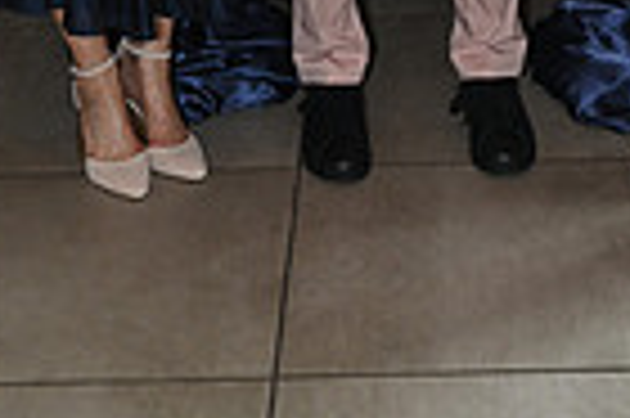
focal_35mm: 119
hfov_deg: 17.2
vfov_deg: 10.5
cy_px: -436
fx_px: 2080
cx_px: 428
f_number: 8
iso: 1600
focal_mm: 37
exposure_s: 1/60
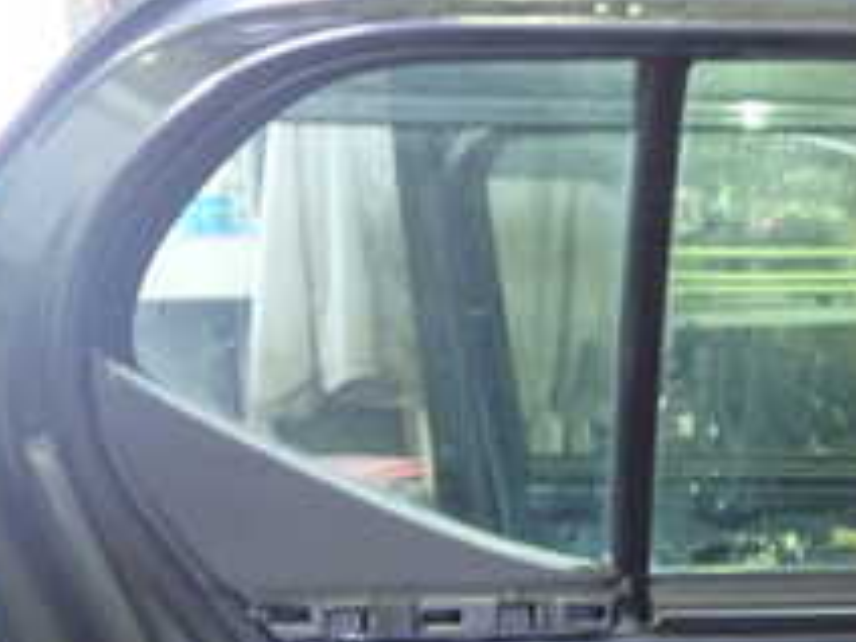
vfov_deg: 16.8
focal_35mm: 85
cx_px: 703
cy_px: 707
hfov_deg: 22.7
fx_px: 2102
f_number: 2.3
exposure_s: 1/25
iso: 800
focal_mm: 5.4
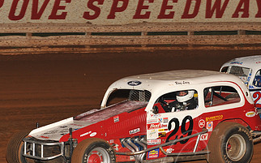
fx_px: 1202
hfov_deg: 12.4
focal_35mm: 169
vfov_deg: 7.8
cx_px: 182
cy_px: 88
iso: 800
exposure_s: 1/320
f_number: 6.3
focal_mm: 92
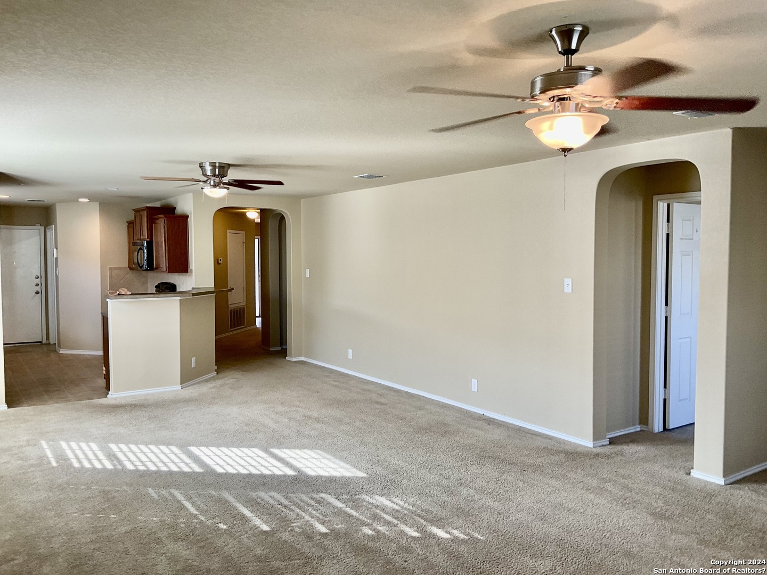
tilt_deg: -3.0
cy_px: 288
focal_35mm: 29
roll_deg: -1.1
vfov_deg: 48.2
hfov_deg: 61.7
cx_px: 384
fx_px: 643
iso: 40
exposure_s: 1/60
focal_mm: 3
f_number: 1.8
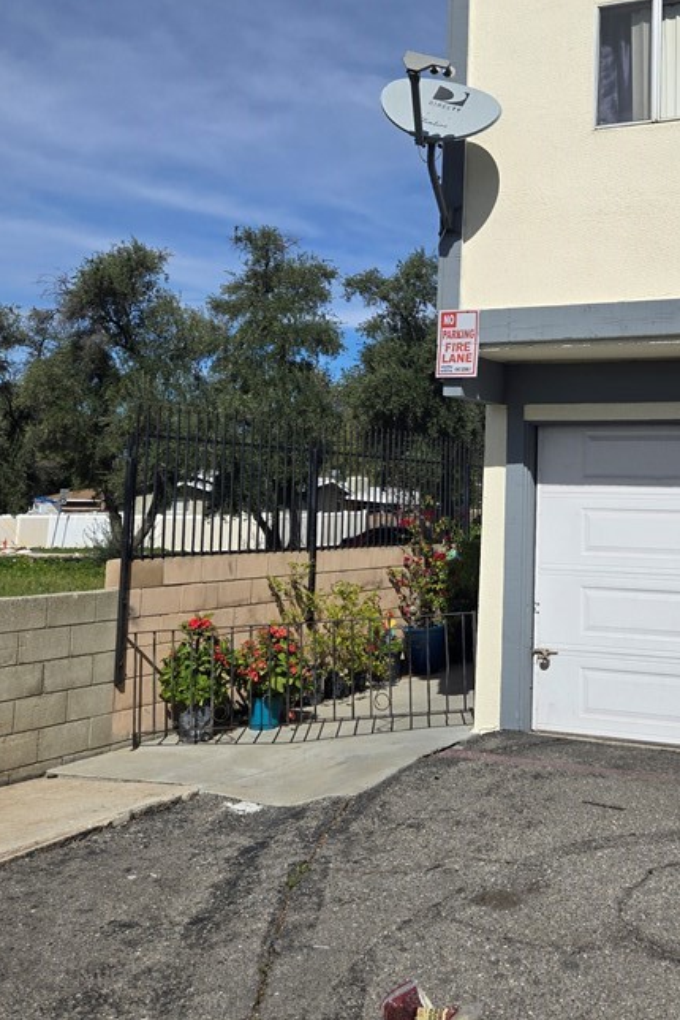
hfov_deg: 33.8
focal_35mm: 38
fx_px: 1077
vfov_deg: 49.8
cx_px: 568
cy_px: 338
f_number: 1.8
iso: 25
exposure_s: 1/3809
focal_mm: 5.4
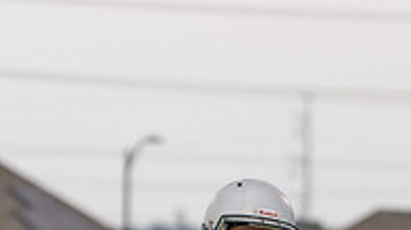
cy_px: 476
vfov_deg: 1.5
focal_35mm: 790
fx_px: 8599
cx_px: 284
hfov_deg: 2.7
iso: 640
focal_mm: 203
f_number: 5.6
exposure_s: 1/500
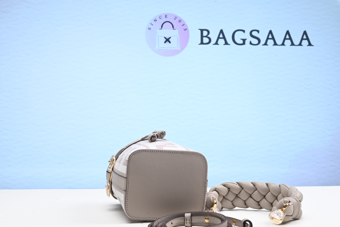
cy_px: 114
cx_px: 170
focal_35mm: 42
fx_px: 397
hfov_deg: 46.4
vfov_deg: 31.9
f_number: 16
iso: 100
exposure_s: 1/2
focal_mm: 42
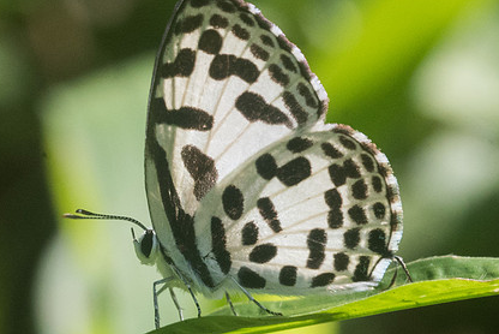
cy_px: 151
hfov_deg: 3.1
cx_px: 234
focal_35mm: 655
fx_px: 9085
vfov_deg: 2.1
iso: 1000
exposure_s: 1/250
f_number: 18
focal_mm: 150
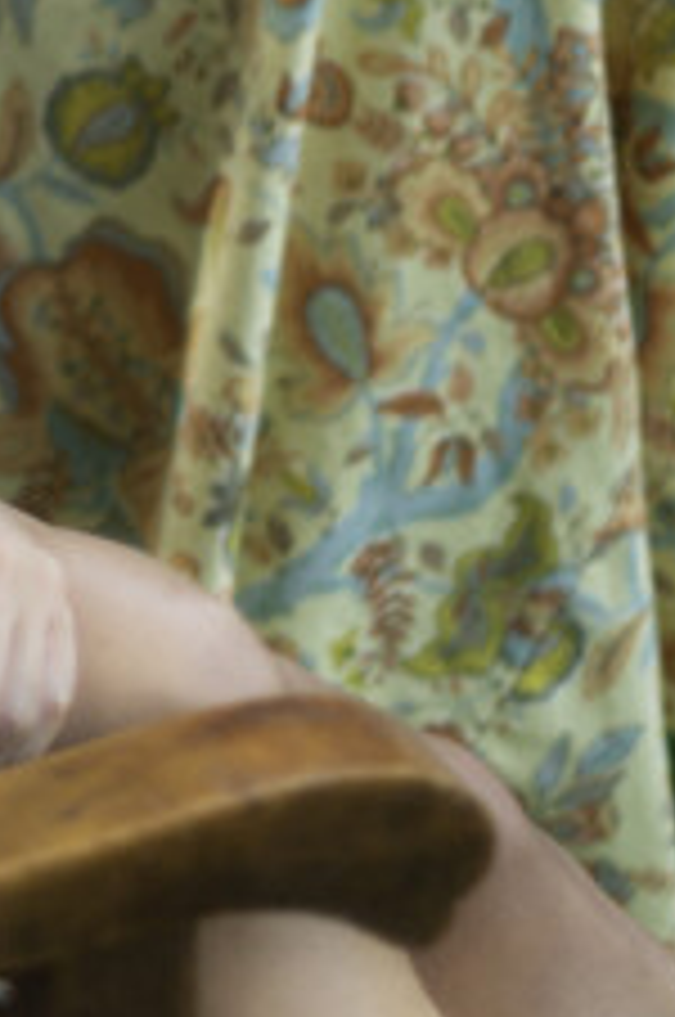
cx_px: -785
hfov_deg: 5.9
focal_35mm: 227
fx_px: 6404
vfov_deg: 8.9
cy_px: -306
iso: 125
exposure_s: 1/640
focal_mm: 50
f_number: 1.6
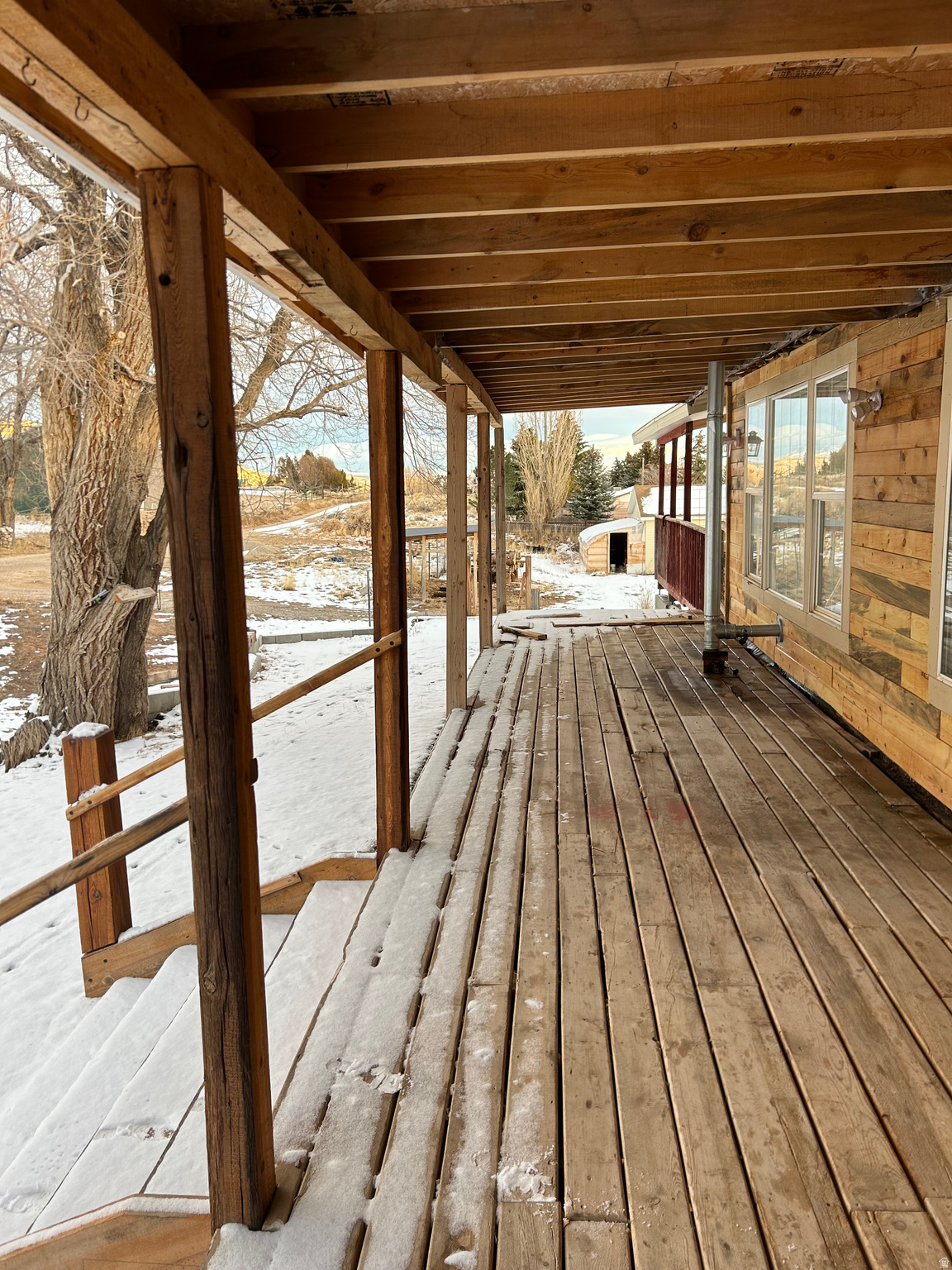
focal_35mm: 26
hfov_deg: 53.1
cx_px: 476
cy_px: 635
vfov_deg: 67.3
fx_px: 953
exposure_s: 1/222
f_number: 1.5
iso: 40
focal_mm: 5.7
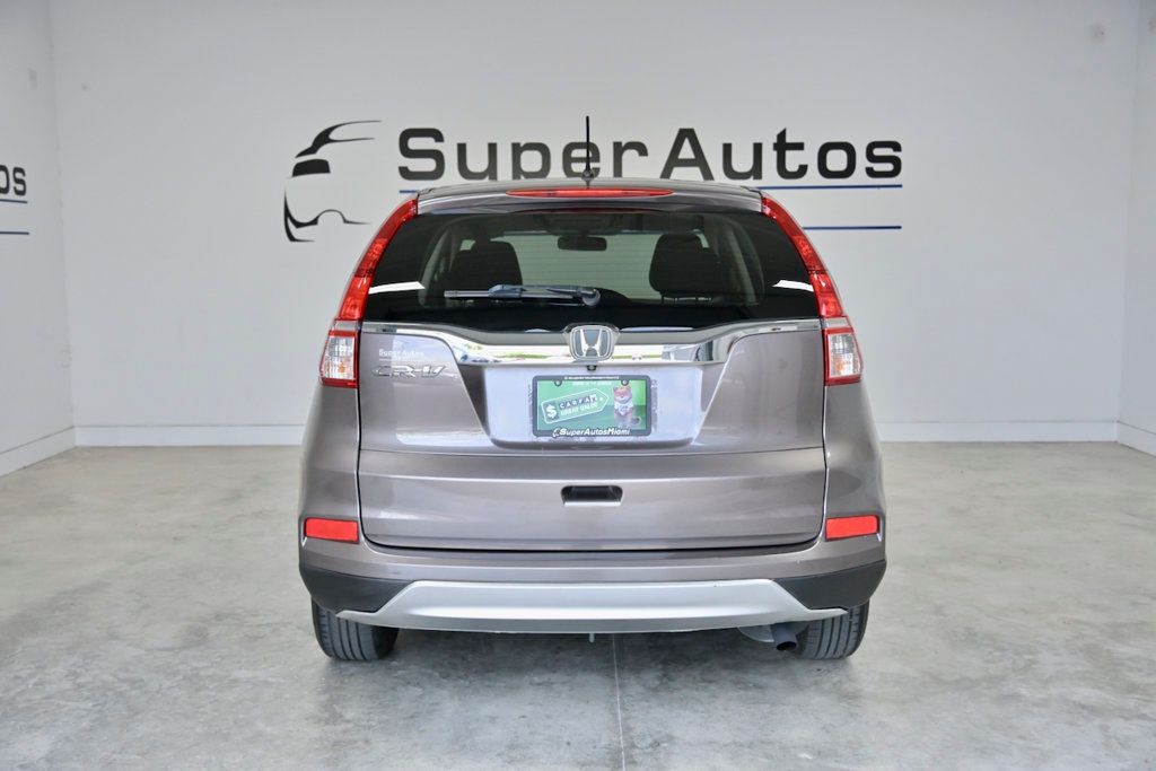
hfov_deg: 53.1
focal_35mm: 36
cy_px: 386
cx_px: 578
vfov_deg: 36.9
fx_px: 1156
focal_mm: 36
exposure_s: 1/2000
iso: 2000
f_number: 4
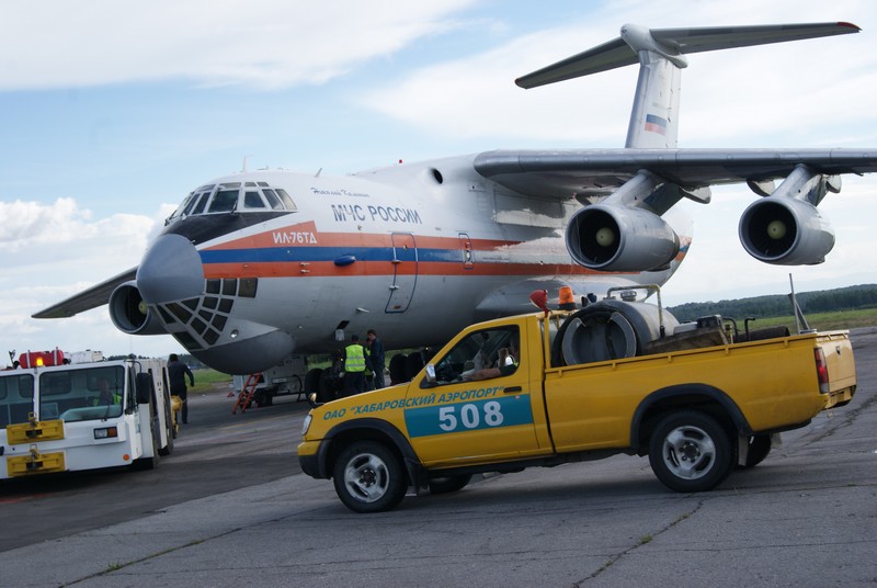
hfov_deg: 33.4
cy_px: 294
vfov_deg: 22.7
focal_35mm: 60
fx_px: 1464
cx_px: 438
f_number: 11
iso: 100
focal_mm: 40
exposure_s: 1/100
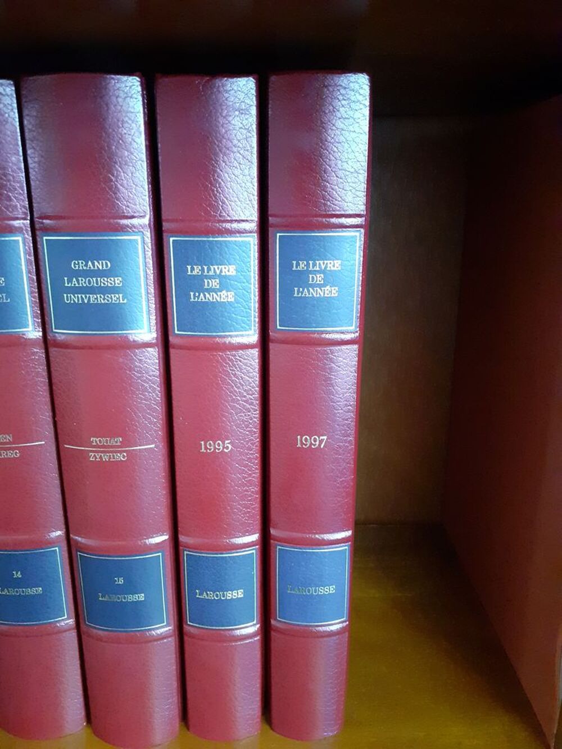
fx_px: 584
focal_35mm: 27
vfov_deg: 65.3
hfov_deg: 51.4
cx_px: 281
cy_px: 374
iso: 800
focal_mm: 3.6
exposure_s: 1/20
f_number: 1.9
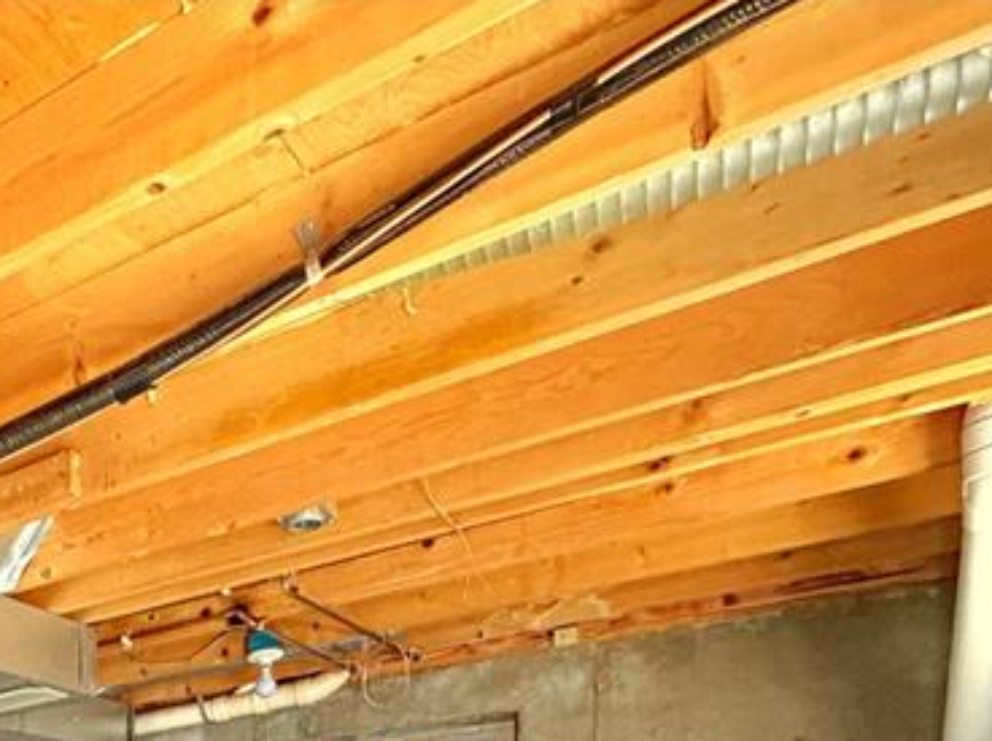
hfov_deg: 37.9
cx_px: -154
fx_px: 1116
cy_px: 1028
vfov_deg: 28.2
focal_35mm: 39
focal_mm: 2.22
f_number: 2.2
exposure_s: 1/60
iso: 400
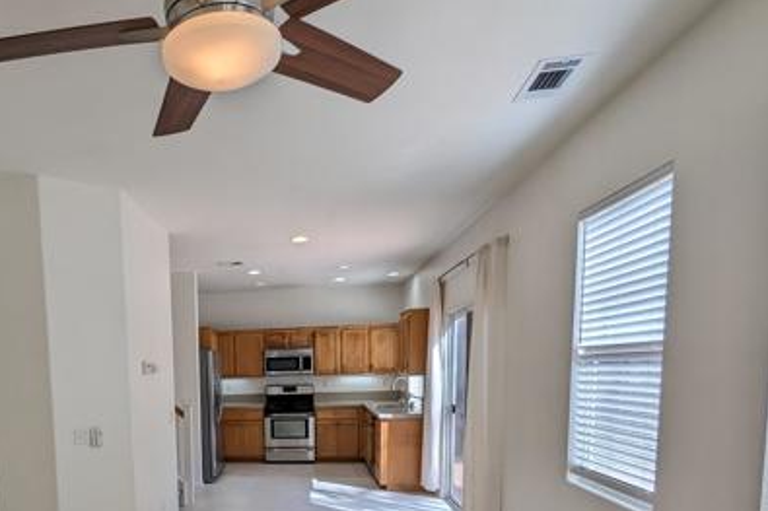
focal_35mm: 27
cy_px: 431
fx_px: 576
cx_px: 212
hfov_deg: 64.2
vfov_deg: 44.7
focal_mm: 2.35
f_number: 2.2
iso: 50
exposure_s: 1/207
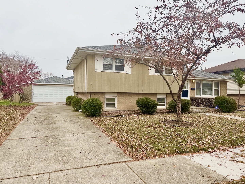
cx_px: 122
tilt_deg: +1.3
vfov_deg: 56.8
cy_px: 92
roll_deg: -1.5
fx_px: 170
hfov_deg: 71.6
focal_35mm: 24
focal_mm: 6.76
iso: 80
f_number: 1.78
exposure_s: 1/450
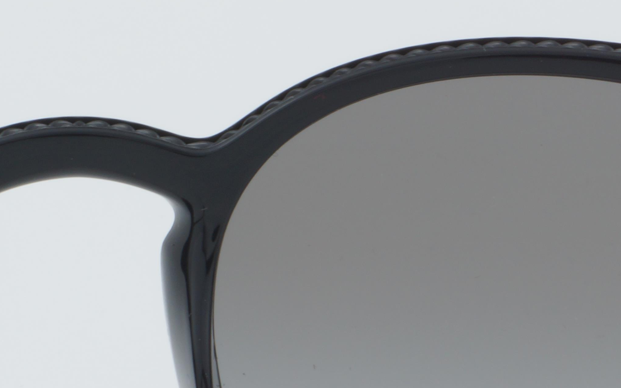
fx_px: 4206
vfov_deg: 5.3
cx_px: 80
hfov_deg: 8.4
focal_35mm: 249
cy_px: 281
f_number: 32
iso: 100
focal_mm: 55
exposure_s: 1/4
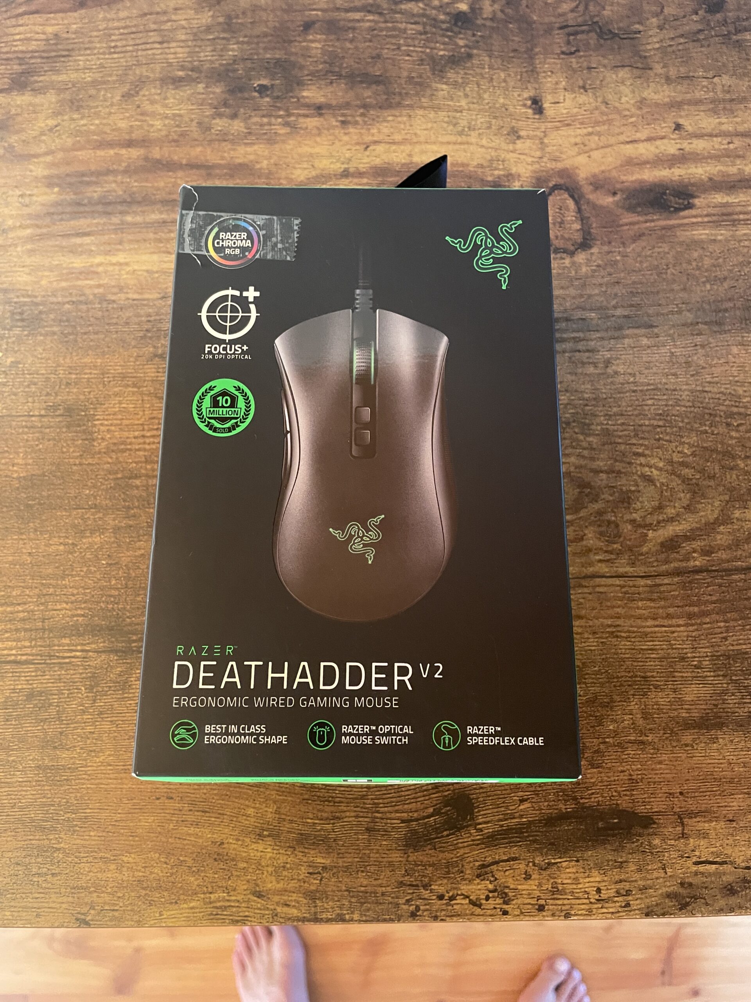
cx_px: 376
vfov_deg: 67.3
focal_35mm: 26
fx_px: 752
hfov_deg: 53.1
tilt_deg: -75.0
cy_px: 501
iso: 500
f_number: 1.6
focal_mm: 4.2
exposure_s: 1/41
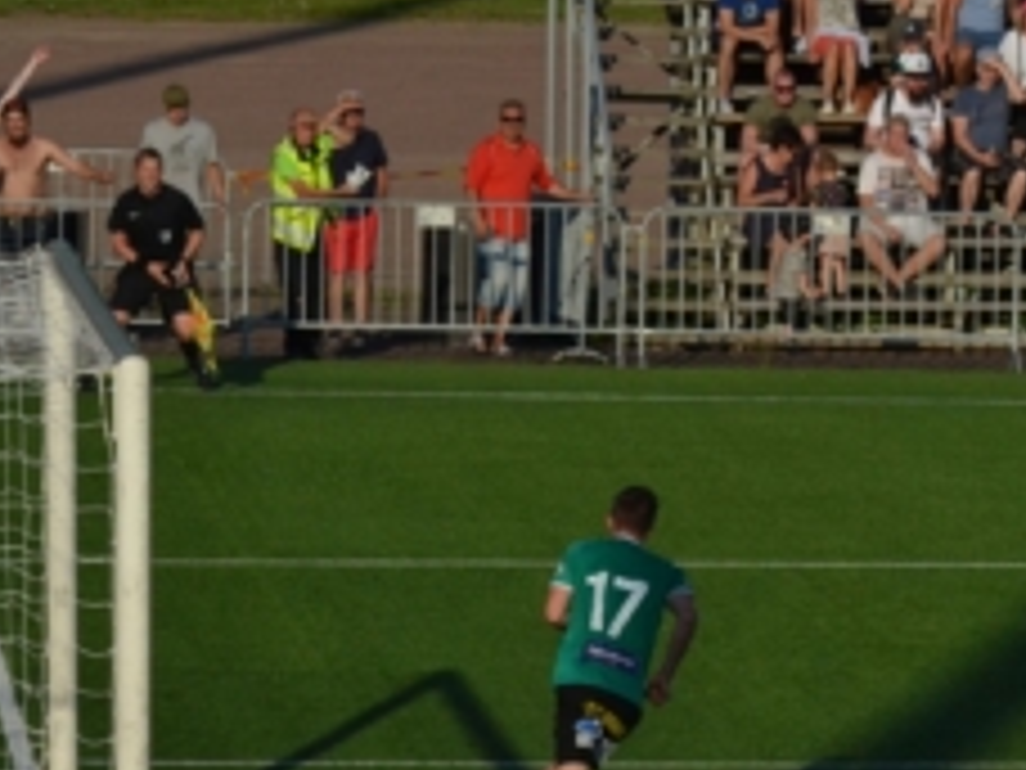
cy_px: 687
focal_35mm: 427
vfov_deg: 3.5
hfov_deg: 4.6
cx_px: 549
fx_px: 12658
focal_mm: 135
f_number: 16
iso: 800
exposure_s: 1/1000
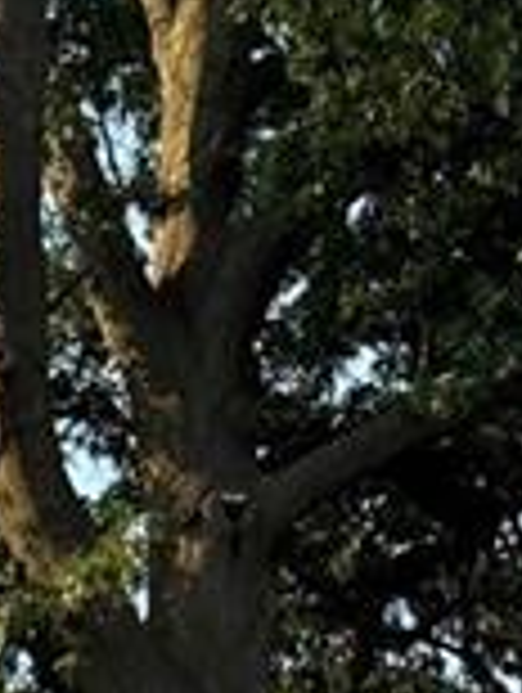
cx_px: -284
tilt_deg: +9.0
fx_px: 4792
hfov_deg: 6.2
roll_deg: +0.9
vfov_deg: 8.0
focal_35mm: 239
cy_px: 1206
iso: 64
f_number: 1.78
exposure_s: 1/1185
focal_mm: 6.76
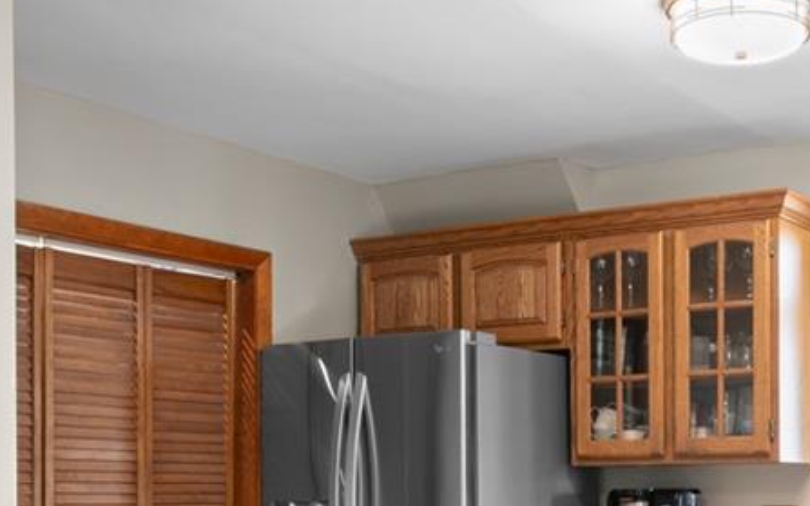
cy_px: 483
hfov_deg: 32.1
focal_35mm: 62
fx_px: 1368
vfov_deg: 20.4
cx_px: 643
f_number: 8
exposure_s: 1/1.25
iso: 400
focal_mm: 17
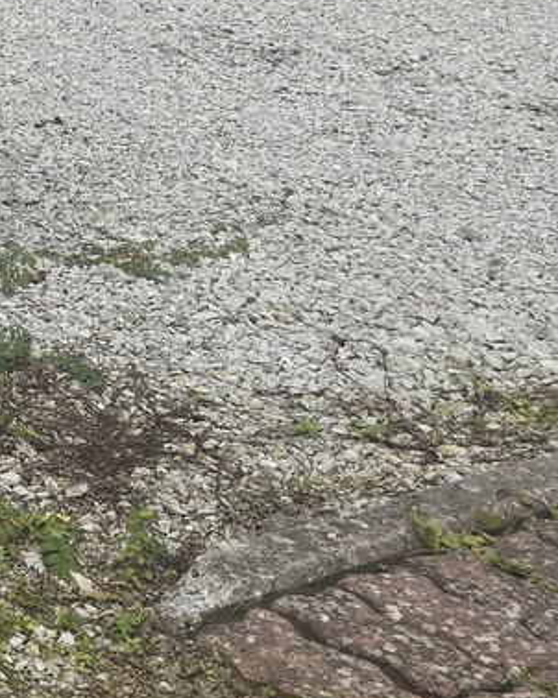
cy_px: -146
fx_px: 1963
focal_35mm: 95
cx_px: -918
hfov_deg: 11.9
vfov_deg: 19.0
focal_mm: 6.3
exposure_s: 1/470
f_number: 1.7
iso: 12
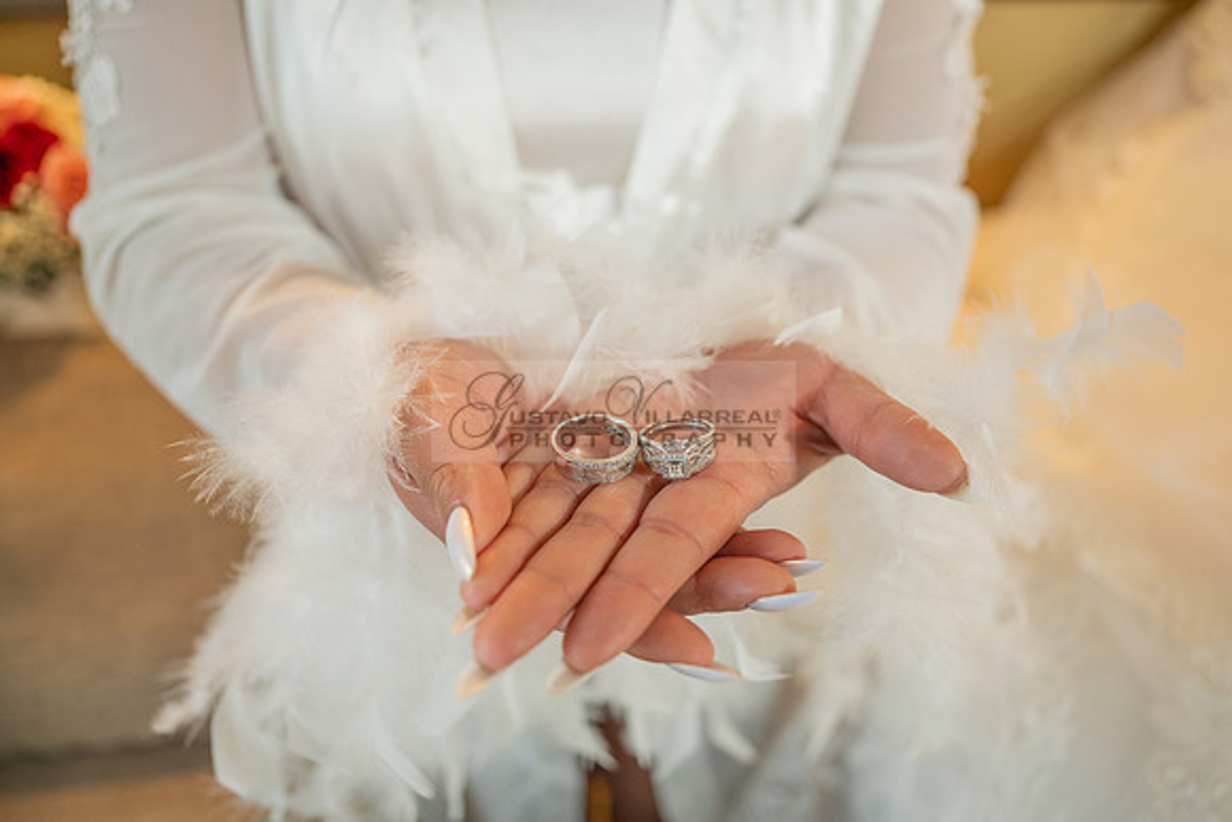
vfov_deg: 53.2
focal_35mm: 24
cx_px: 616
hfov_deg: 73.7
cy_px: 411
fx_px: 821
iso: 800
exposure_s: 1/100
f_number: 2.8
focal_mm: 24
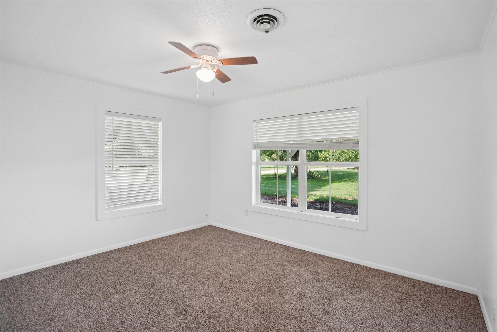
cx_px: 248
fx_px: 221
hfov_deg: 96.7
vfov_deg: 73.8
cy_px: 166
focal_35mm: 16
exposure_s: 1/400
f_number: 4
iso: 2500
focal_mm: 16
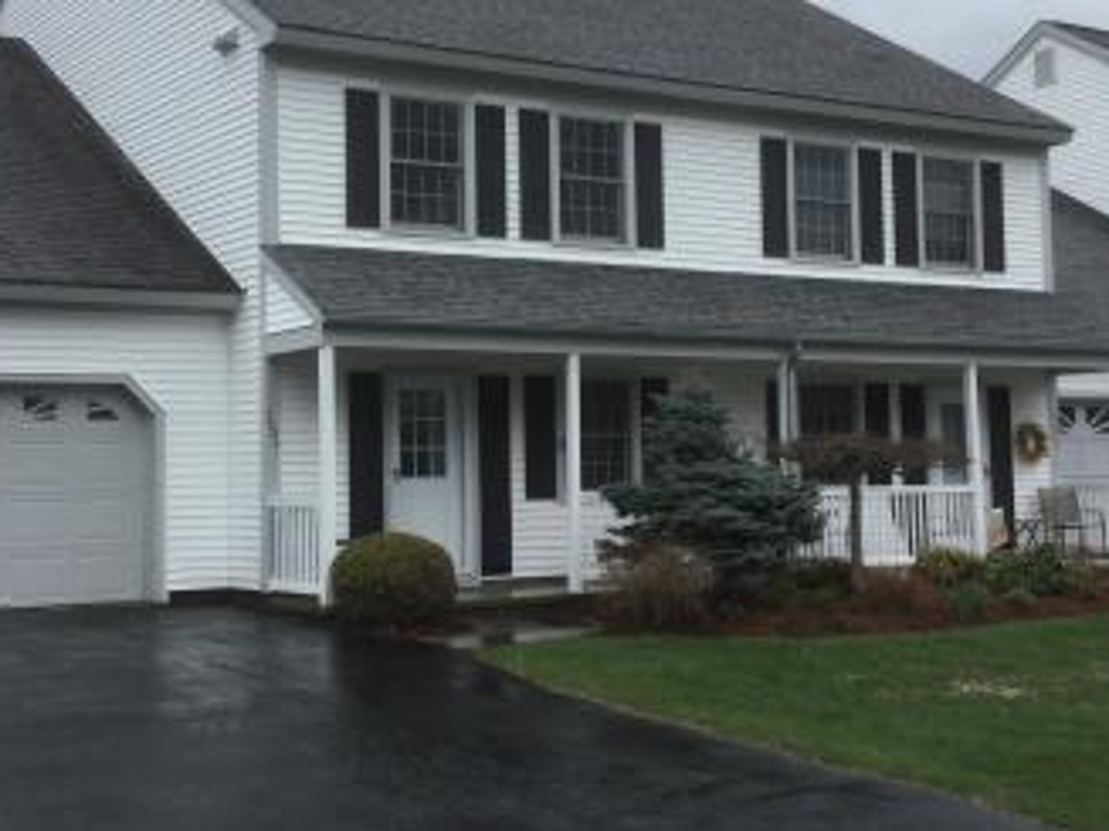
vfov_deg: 26.5
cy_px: 354
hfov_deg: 34.9
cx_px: 505
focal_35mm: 55
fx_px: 1761
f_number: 2.4
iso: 25
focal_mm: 3.3
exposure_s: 1/721
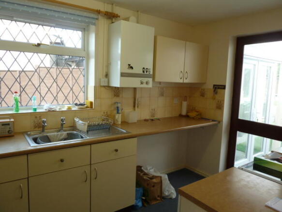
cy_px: 106
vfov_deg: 54.9
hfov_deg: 69.4
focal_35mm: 25
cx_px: 141
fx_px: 204
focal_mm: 4.1
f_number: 3.3
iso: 80
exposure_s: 1/40
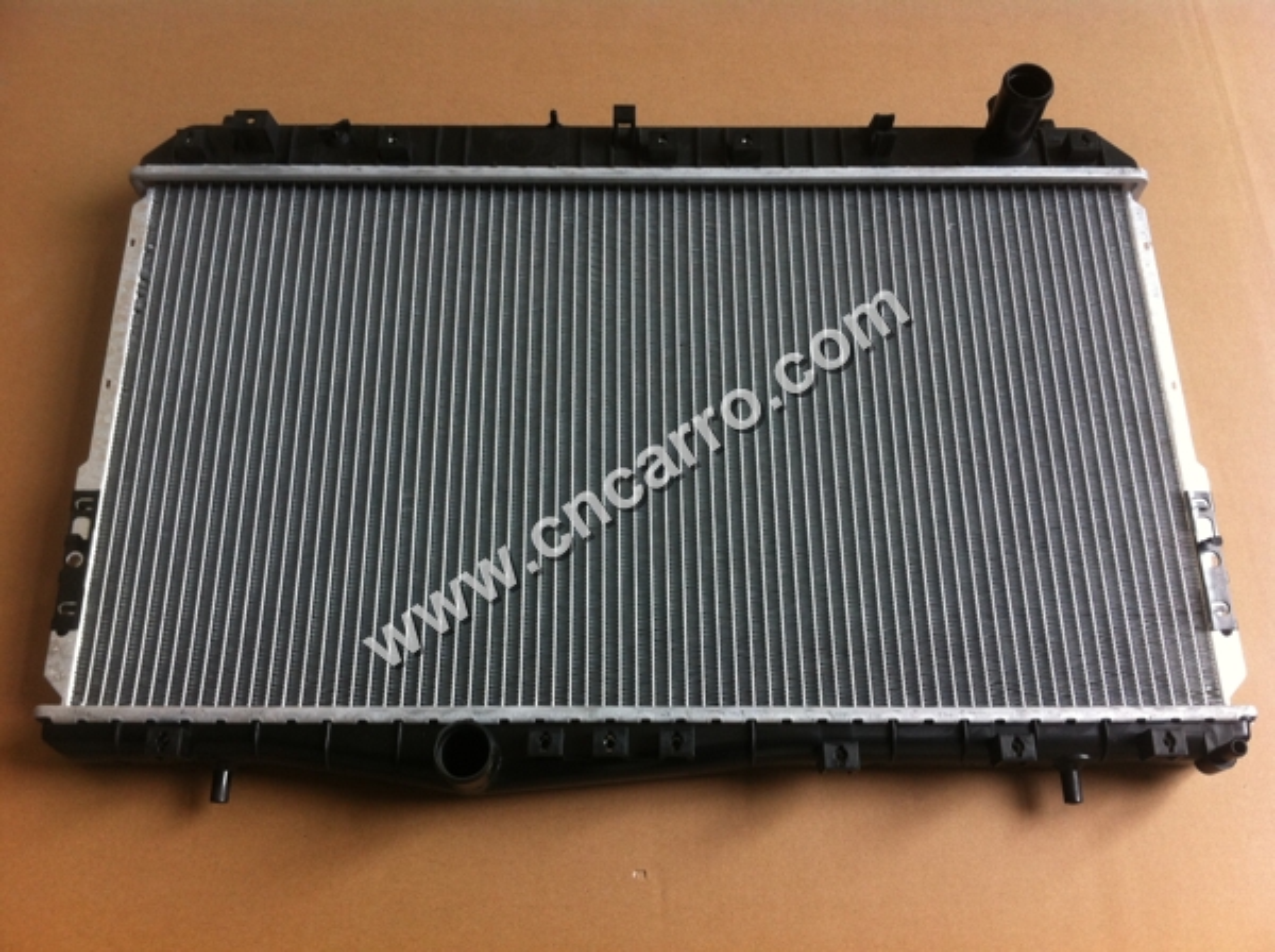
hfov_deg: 52.7
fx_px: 1287
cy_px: 476
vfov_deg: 40.6
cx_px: 638
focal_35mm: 35
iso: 80
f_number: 2.8
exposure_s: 1/40
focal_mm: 3.85
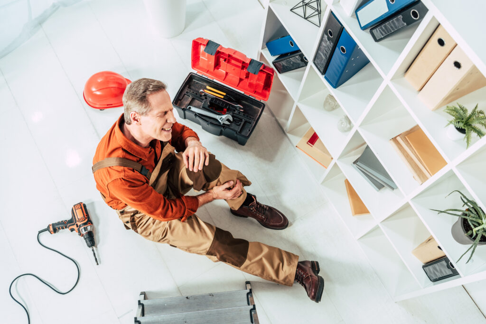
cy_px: 162
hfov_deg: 53.1
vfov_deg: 36.9
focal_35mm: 36
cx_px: 243
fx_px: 486
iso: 200
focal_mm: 36
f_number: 4
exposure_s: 1/160
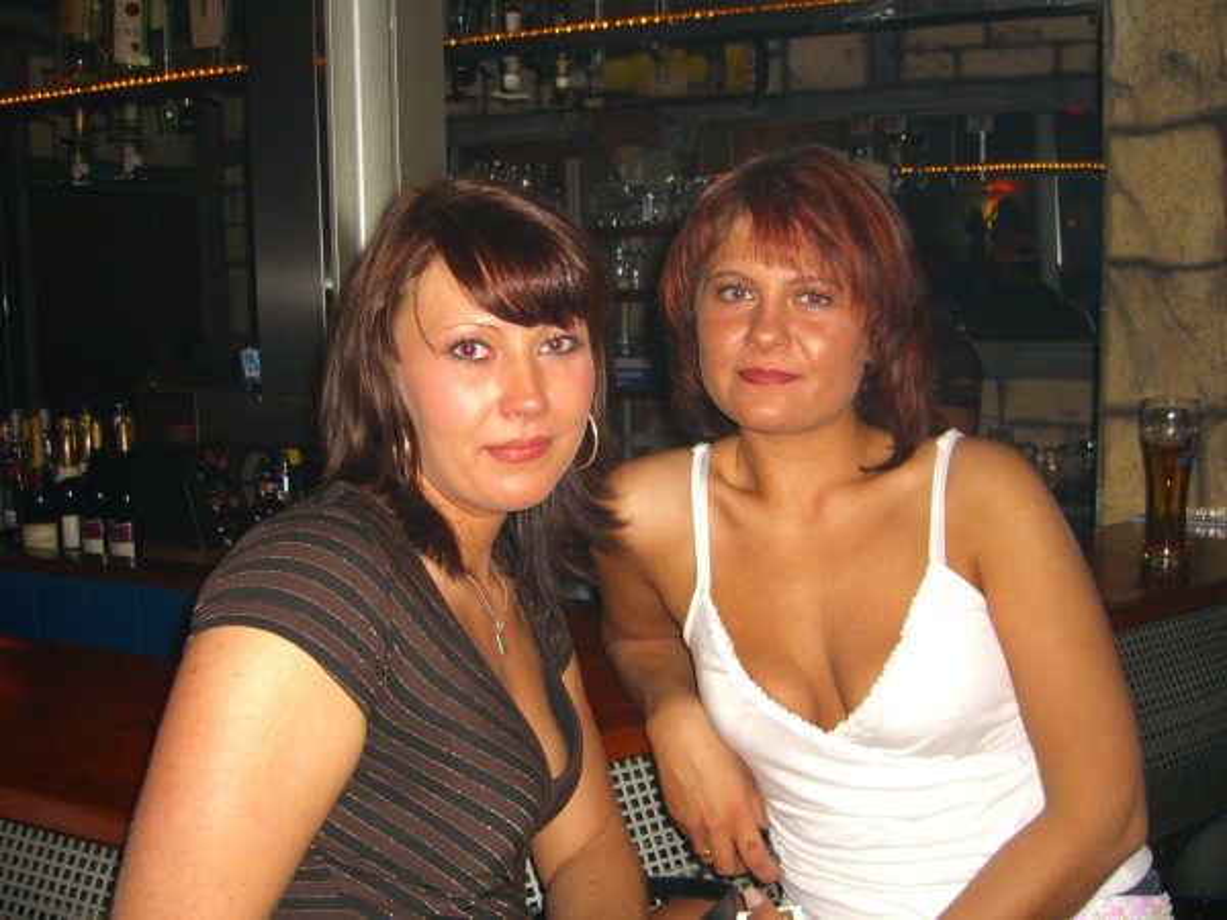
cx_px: 614
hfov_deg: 49.0
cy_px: 460
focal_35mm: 38
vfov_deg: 37.7
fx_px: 1347
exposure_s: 1/60
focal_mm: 7.9
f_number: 2.8
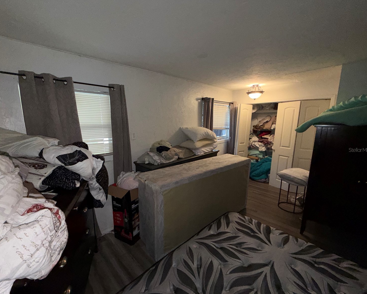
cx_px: 171
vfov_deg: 84.0
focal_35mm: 15
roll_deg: +1.0
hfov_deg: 96.7
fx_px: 163
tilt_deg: -10.8
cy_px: 150
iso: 125
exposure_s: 1/60
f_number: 2.2
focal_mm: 2.22
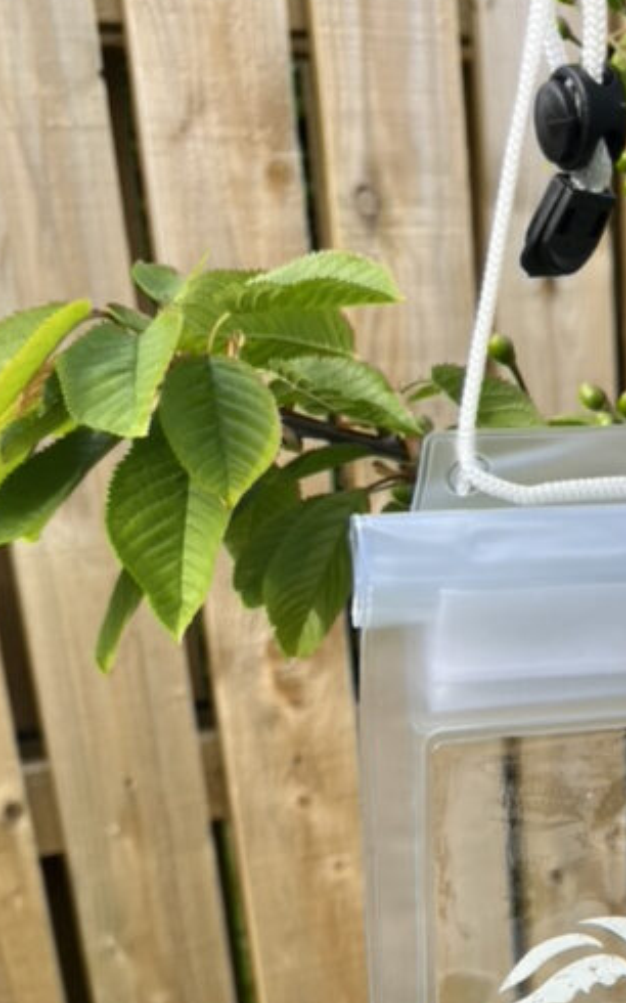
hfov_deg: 27.5
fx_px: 1229
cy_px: 804
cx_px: 571
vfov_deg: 42.4
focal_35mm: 45
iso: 50
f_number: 1.6
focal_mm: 5.1
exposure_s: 1/898
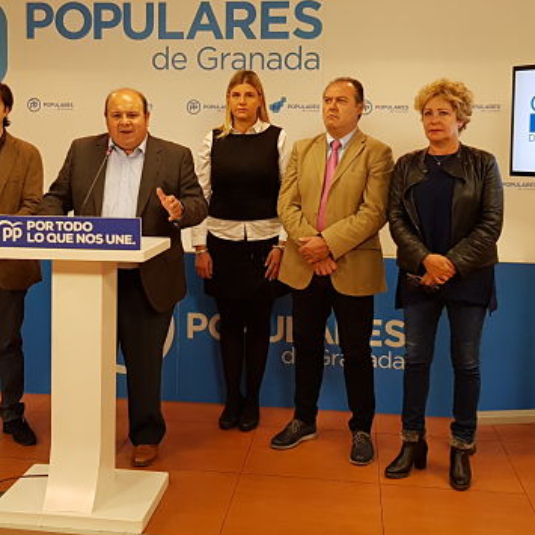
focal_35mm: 43
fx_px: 752
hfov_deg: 39.2
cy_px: 192
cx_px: 260
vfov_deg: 38.8
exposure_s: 1/358
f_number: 1.7
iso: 320
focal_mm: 4.2
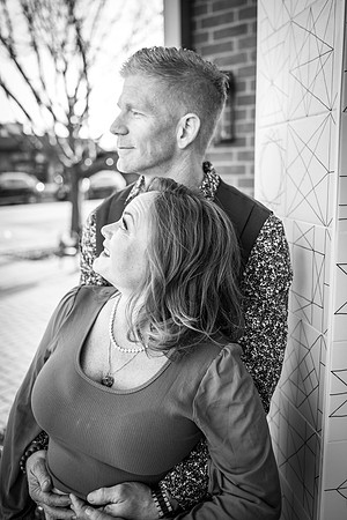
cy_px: 260
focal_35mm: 35
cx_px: 174
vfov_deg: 54.4
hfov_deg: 37.9
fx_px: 506
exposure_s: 1/800
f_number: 2.5
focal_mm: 35
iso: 640
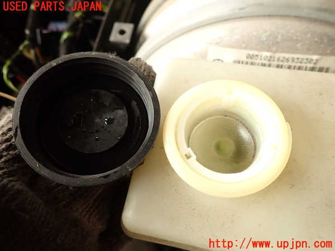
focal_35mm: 25
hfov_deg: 69.4
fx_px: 242
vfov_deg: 54.9
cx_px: 168
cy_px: 126
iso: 200
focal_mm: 4.5
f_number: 2
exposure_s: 1/60
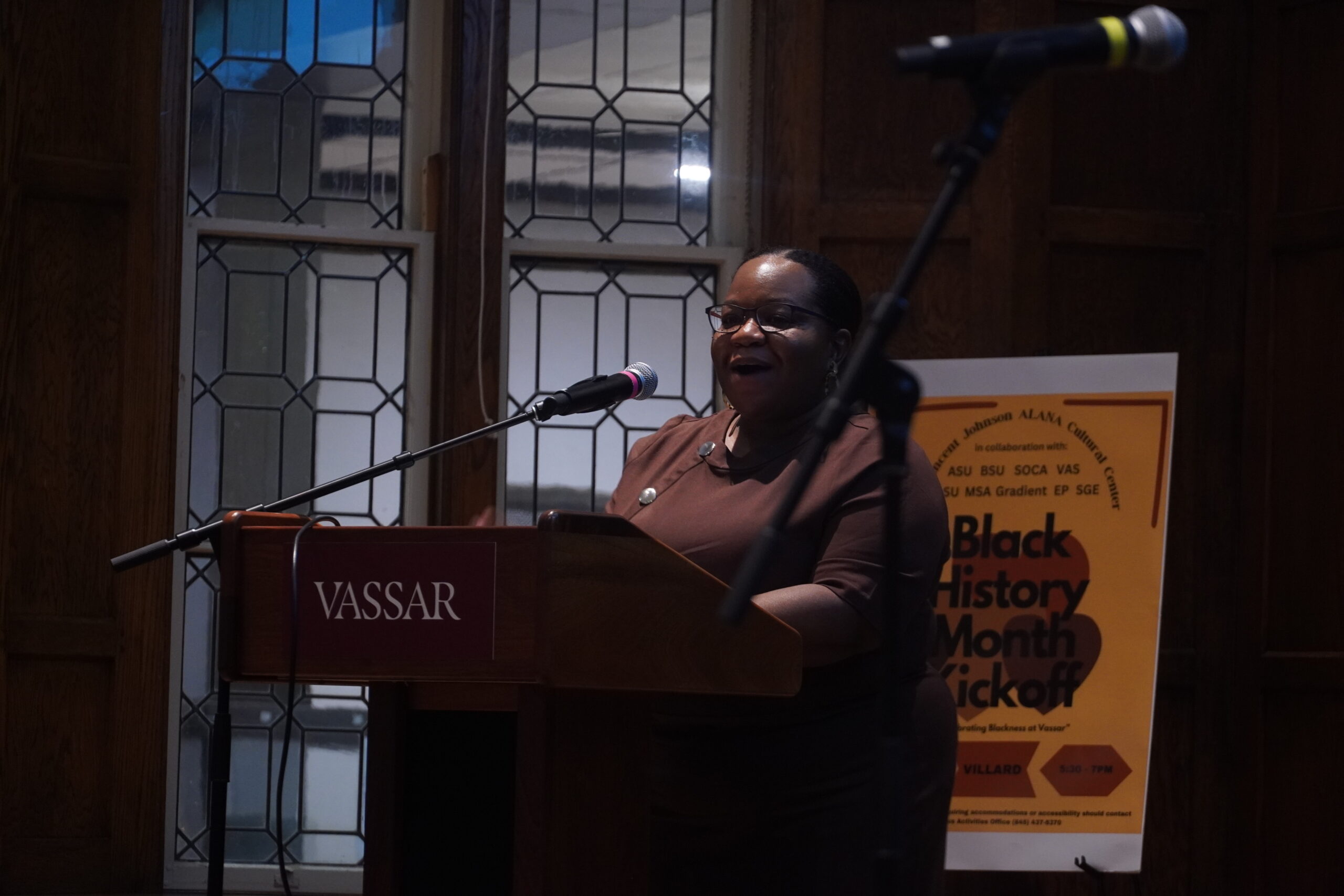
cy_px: 448
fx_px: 6888
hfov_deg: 11.1
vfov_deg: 7.4
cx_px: 672
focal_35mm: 184
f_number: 5.6
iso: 1600
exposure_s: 1/20
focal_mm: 123
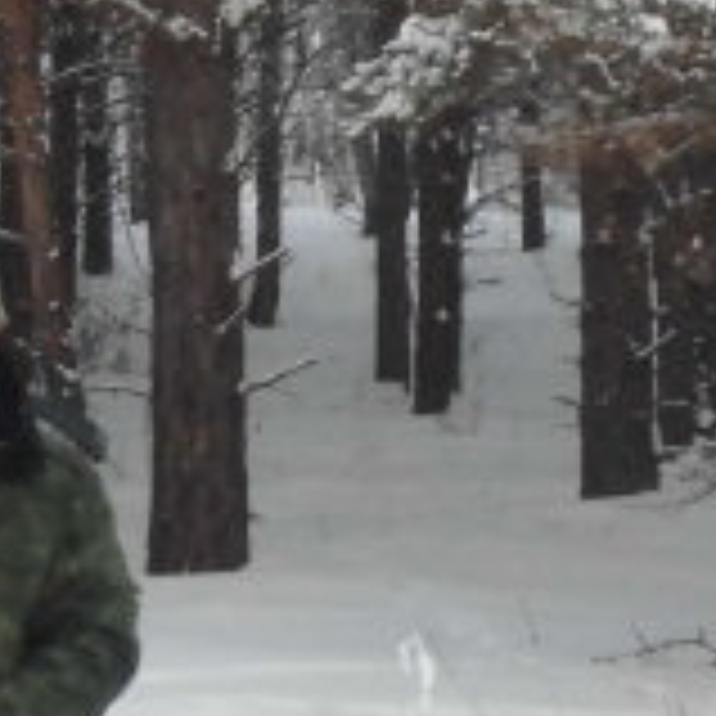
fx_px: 6084
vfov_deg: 6.7
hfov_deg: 6.7
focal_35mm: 260
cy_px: 225
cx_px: 189
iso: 400
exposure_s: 1/60
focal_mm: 13
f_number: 4.4
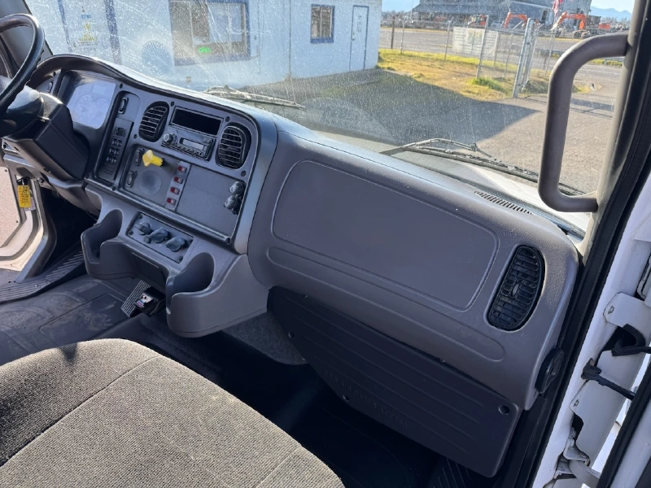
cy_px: 244
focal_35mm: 24
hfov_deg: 71.6
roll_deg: -2.6
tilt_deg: -28.3
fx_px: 451
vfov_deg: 56.8
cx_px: 326
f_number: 1.78
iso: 80
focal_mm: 6.76
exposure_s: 1/488
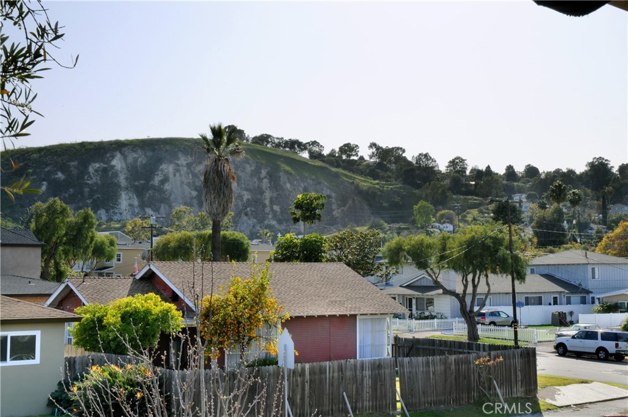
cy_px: 208
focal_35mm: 52
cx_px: 314
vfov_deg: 25.7
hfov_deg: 37.9
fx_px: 915
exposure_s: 1/100
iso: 200
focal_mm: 35
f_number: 22
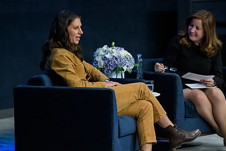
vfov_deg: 7.0
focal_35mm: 197
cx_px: 133
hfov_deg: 10.4
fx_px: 1237
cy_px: 71
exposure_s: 1/200
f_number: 3.2
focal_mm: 135
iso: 1600
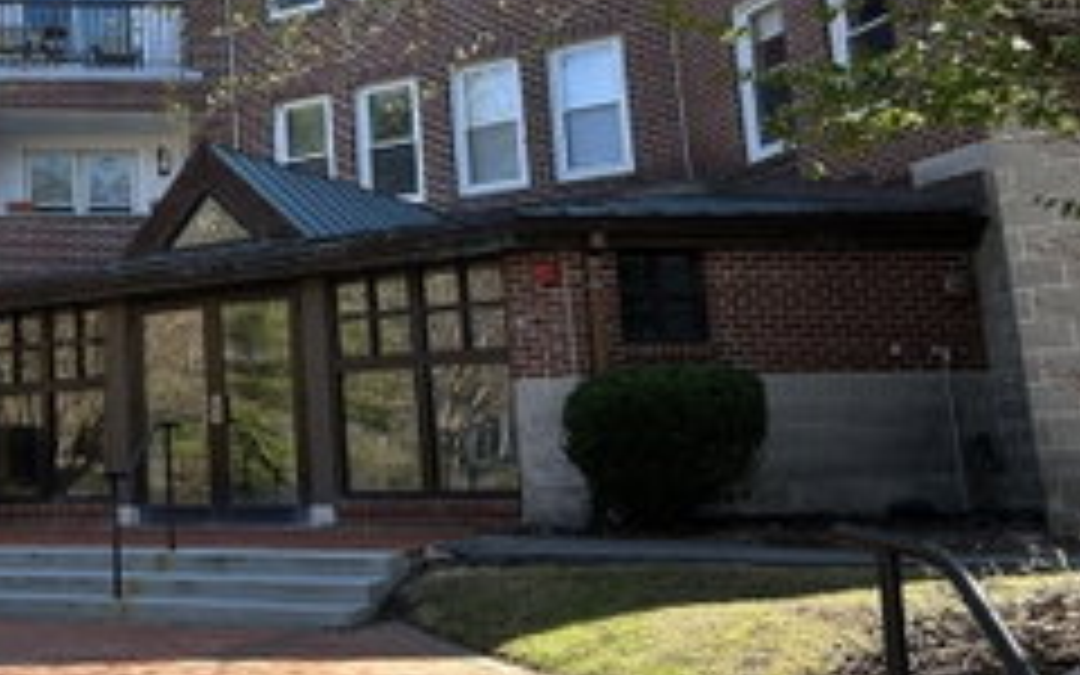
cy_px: 180
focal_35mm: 49
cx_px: 128
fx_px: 1442
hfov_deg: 38.5
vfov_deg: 26.1
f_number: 1.5
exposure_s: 1/780
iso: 50
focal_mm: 5.7
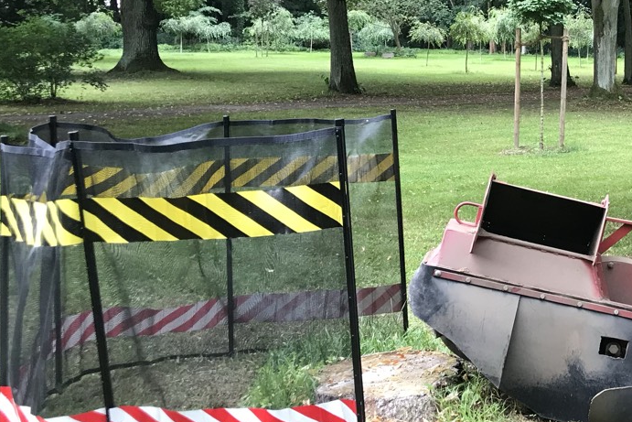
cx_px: 622
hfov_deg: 31.5
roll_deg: -2.4
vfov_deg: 22.9
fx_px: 1036
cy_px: 146
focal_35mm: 59
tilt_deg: -4.3
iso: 25
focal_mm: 3.99
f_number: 1.8
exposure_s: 1/33
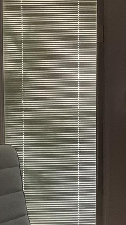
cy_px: 143
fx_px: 380
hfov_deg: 18.3
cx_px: 130
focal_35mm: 64
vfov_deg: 32.7
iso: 500
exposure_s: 1/30
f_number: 1.8
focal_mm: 3
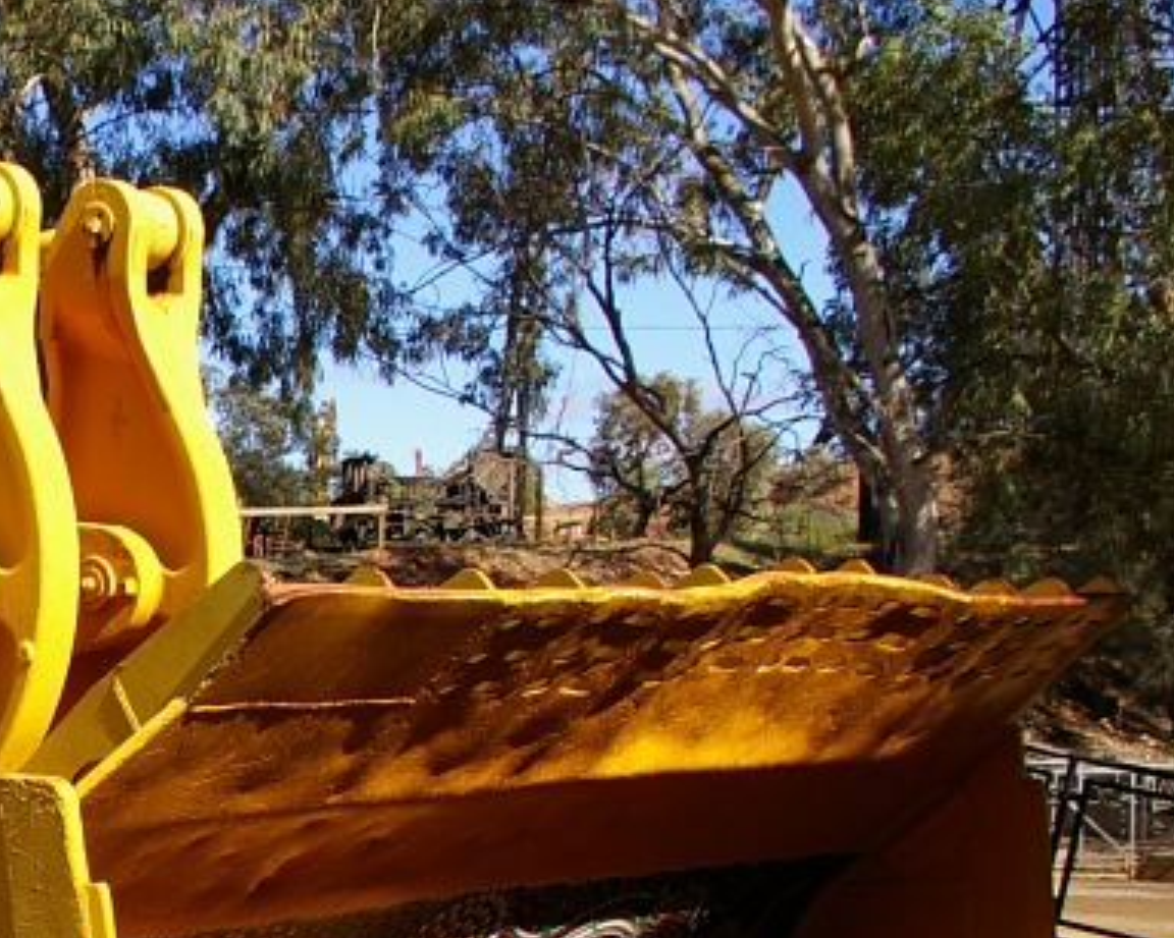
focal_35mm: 75
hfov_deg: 22.8
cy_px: 793
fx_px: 2605
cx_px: -318
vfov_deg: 20.1
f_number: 9.5
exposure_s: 1/180
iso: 200
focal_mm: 20
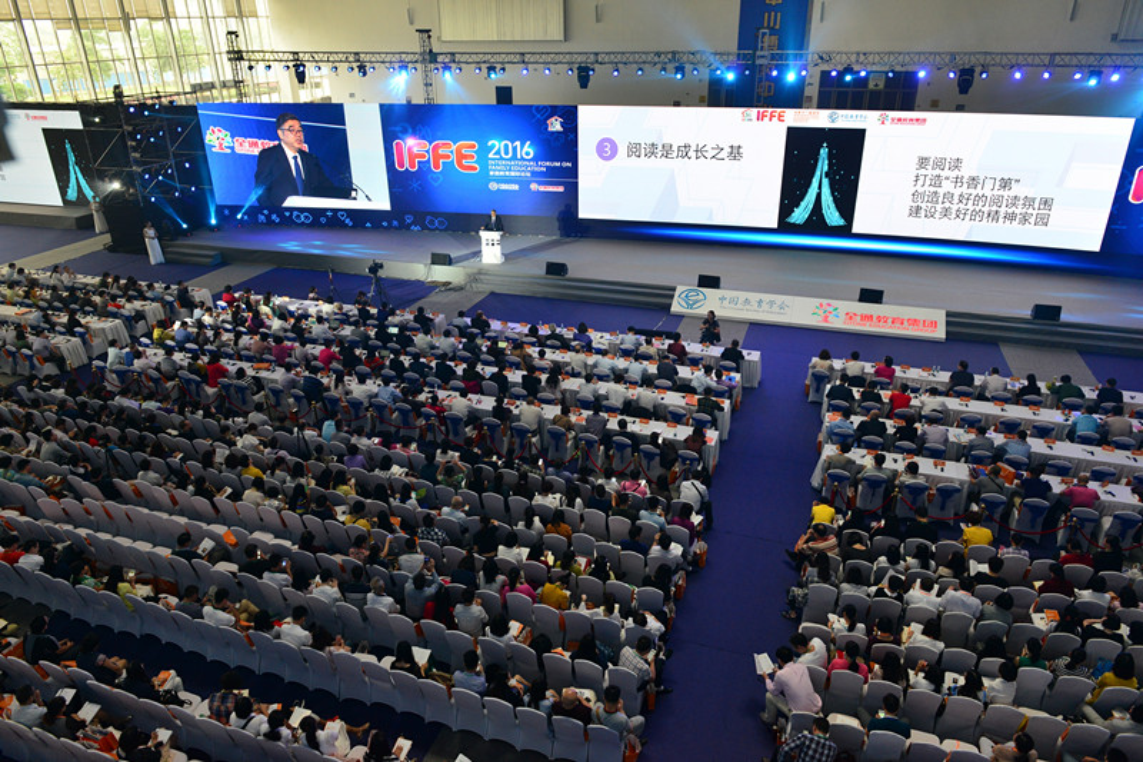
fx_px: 762
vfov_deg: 53.1
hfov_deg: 73.8
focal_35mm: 24
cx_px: 572
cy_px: 381
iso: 1000
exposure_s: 1/125
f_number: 5.6
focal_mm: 24
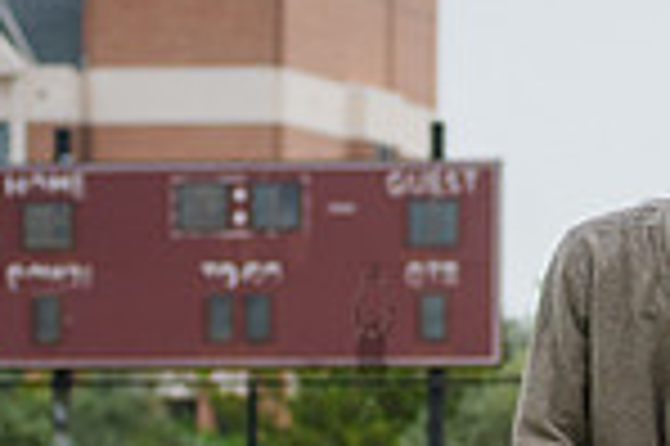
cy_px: 556
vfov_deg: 3.7
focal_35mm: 373
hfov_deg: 5.5
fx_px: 6934
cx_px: 949
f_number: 4
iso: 250
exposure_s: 1/2500
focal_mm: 80
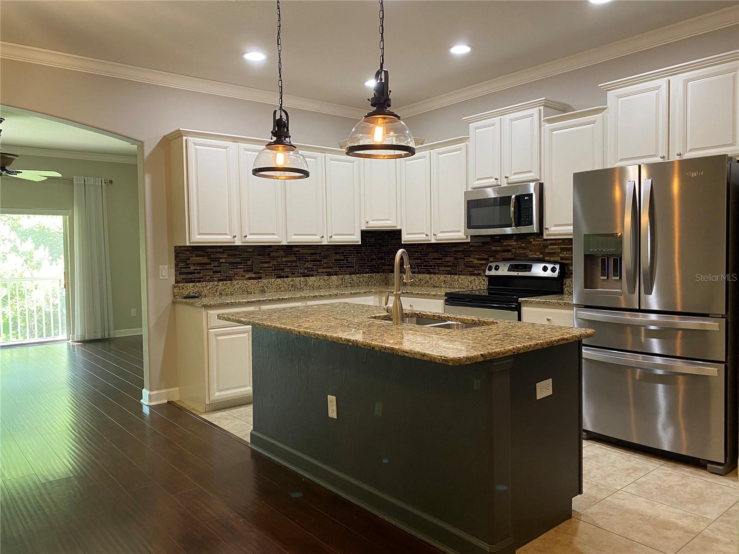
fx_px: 555
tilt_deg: -2.8
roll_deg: +1.1
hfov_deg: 67.3
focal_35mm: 26
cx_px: 370
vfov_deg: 53.1
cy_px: 277
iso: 160
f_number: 1.8
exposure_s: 1/60
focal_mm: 4.25
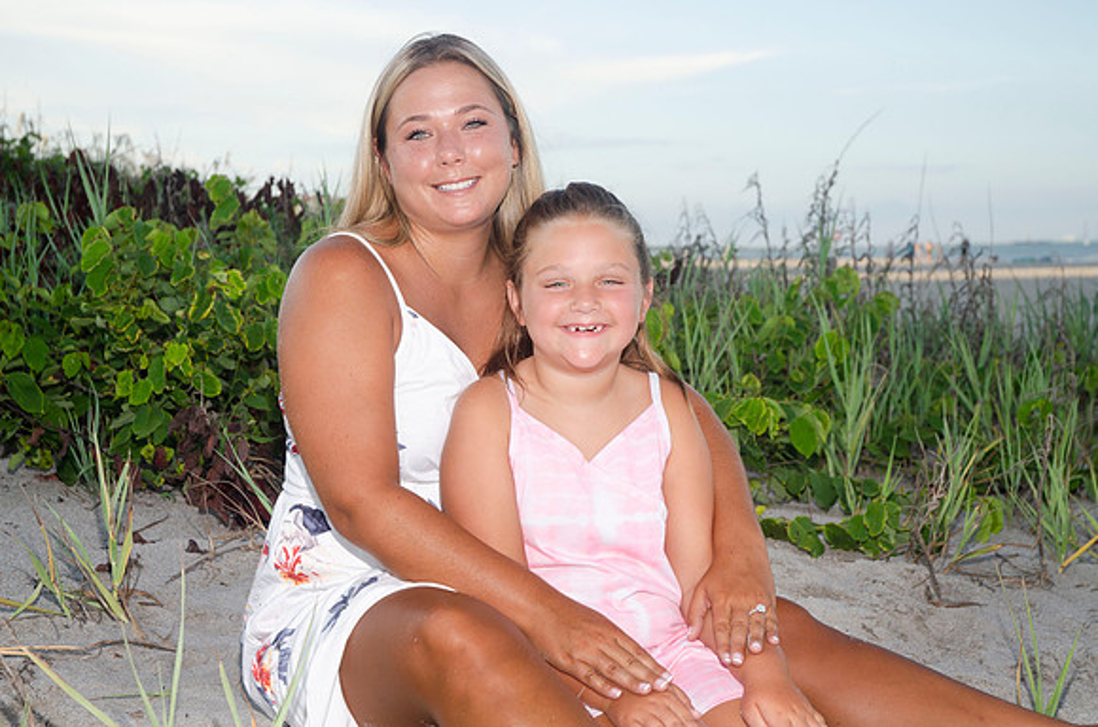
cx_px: 549
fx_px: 2009
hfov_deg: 30.6
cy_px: 364
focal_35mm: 66
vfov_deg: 20.5
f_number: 5.6
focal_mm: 44
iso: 100
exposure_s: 1/250
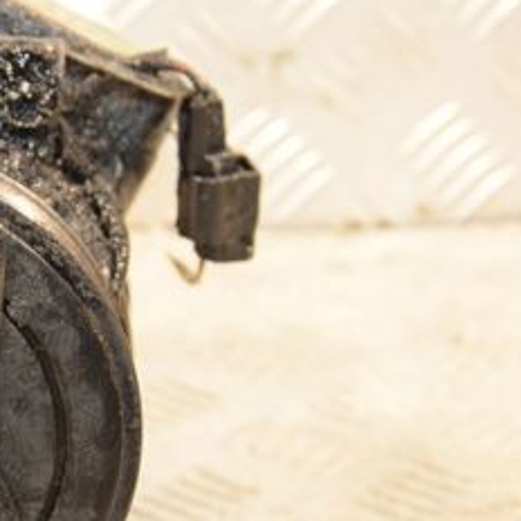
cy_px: 326
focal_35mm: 176
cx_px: -101
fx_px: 2997
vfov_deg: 9.9
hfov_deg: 9.8
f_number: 5.6
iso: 1600
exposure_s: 1/100
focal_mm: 50
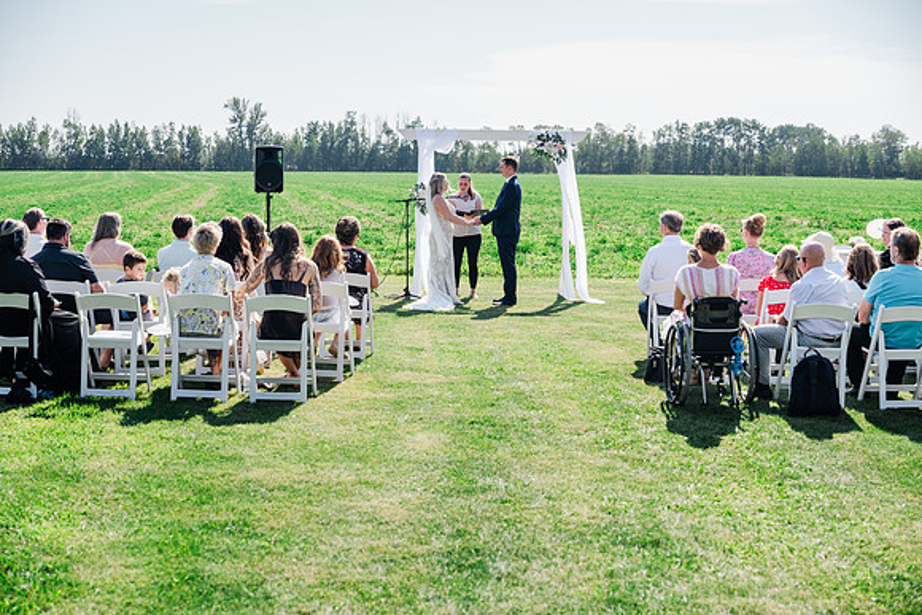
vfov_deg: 27.0
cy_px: 308
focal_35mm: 50
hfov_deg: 39.6
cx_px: 461
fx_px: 1281
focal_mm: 50
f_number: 4
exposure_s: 1/640
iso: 125
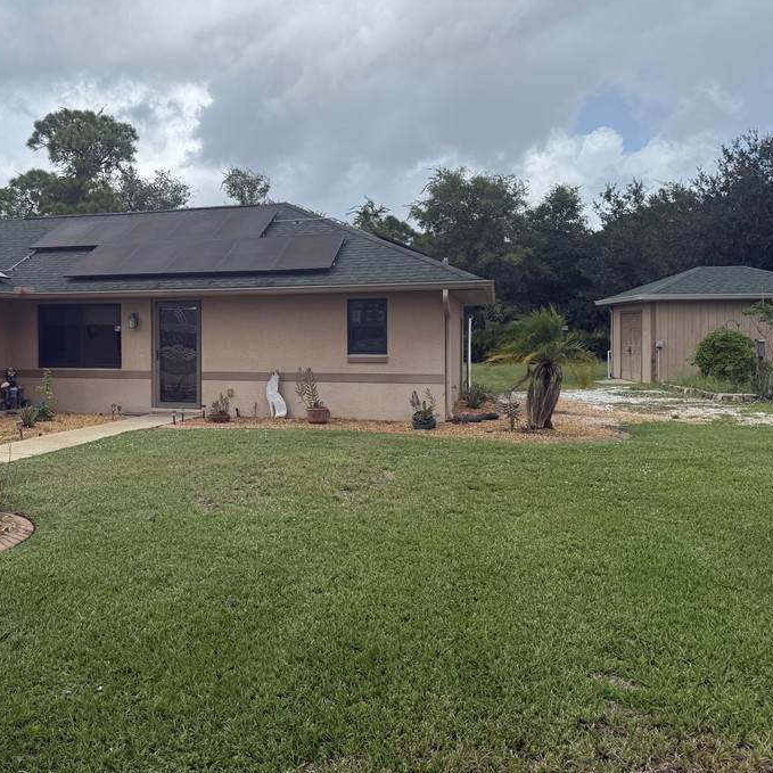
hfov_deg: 49.3
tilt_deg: -0.2
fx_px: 808
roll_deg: +0.6
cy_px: 339
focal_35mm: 32
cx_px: 204
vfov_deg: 51.0
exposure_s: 1/5319
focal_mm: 6.76
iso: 80
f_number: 1.78
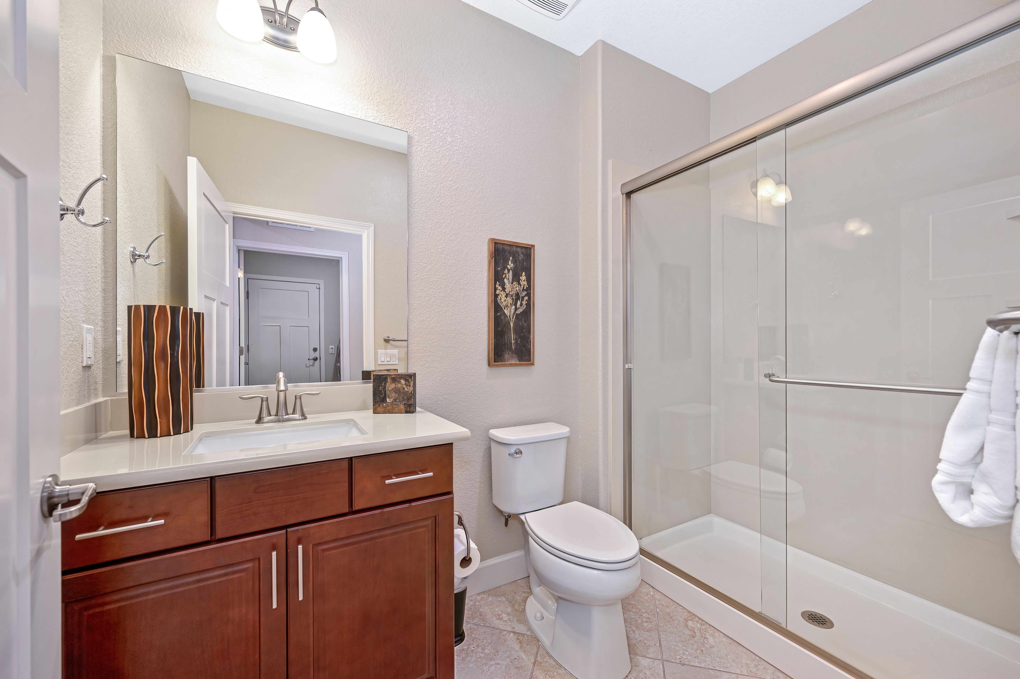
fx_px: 396
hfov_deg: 104.3
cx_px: 510
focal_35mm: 14
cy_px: 340
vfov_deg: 81.1
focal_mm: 14
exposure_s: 1/25
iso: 500
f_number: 4
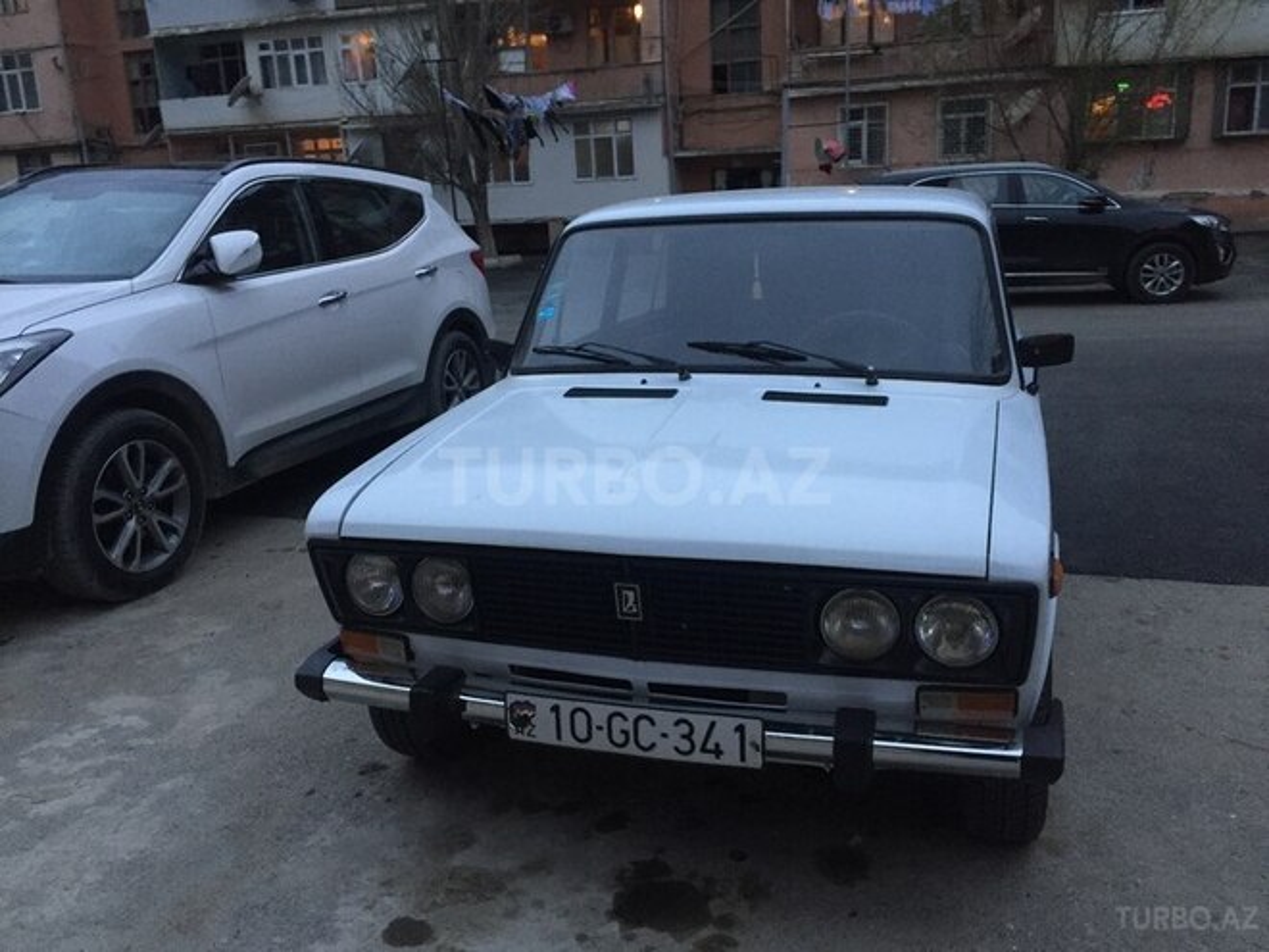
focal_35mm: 29
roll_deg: +2.4
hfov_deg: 61.7
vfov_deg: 48.2
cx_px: 634
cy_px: 476
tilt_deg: -15.7
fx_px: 1063
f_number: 2.2
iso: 160
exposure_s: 1/33
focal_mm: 4.15
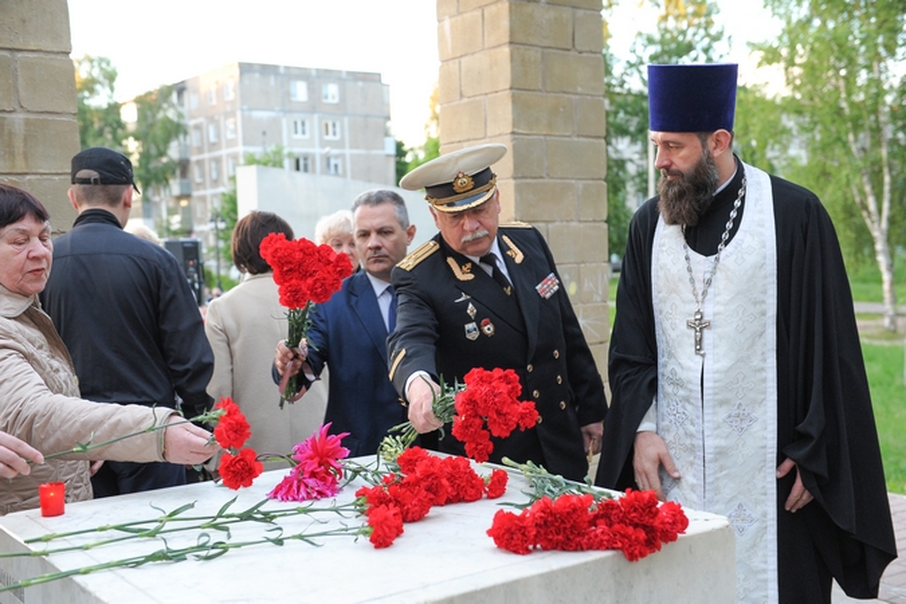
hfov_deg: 48.5
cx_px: 453
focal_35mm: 40
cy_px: 302
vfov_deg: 33.4
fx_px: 1007
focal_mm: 40
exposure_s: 1/125
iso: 1250
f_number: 4
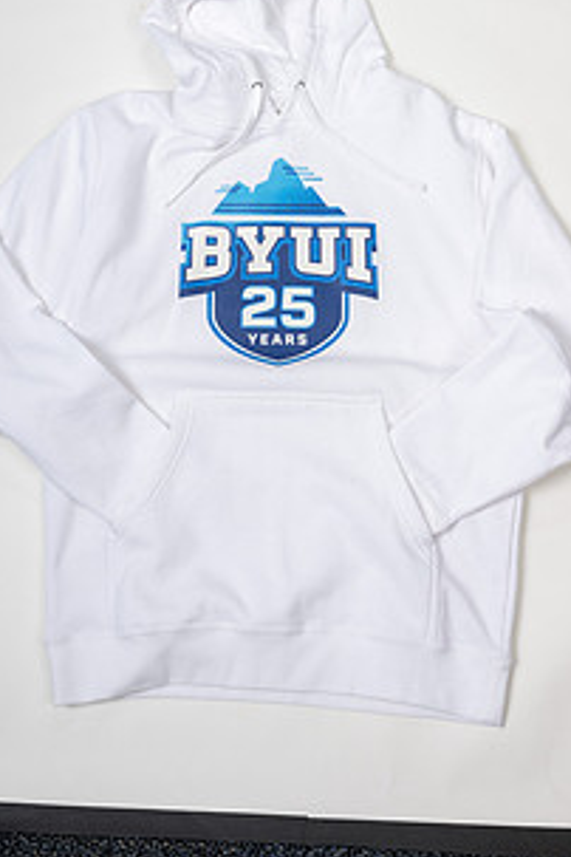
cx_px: 277
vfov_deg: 41.7
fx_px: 1094
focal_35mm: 46
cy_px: 232
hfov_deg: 29.2
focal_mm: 31
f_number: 8
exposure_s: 1/160
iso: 100
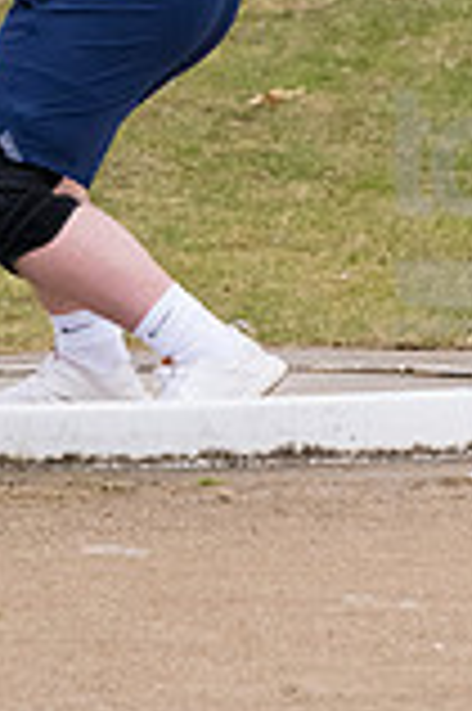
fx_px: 13875
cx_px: 7
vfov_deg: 2.9
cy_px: -274
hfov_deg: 1.9
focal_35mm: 704
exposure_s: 1/2000
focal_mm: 165
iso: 2000
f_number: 5
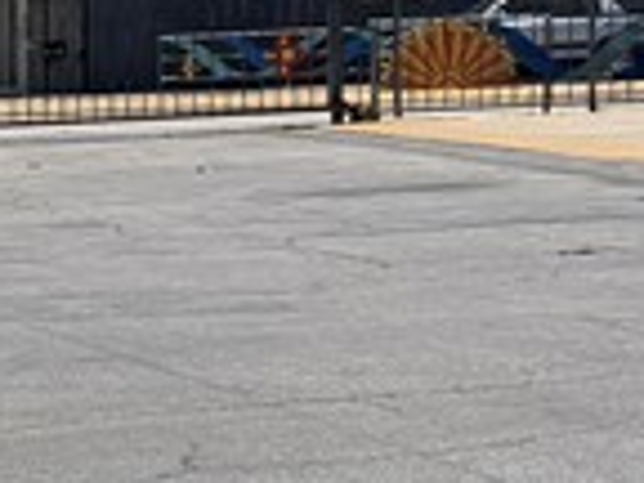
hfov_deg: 10.3
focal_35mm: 171
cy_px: 394
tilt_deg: -7.3
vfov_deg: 8.7
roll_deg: +3.2
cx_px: -809
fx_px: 3181
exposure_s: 1/7353
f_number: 1.78
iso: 80
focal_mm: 6.76
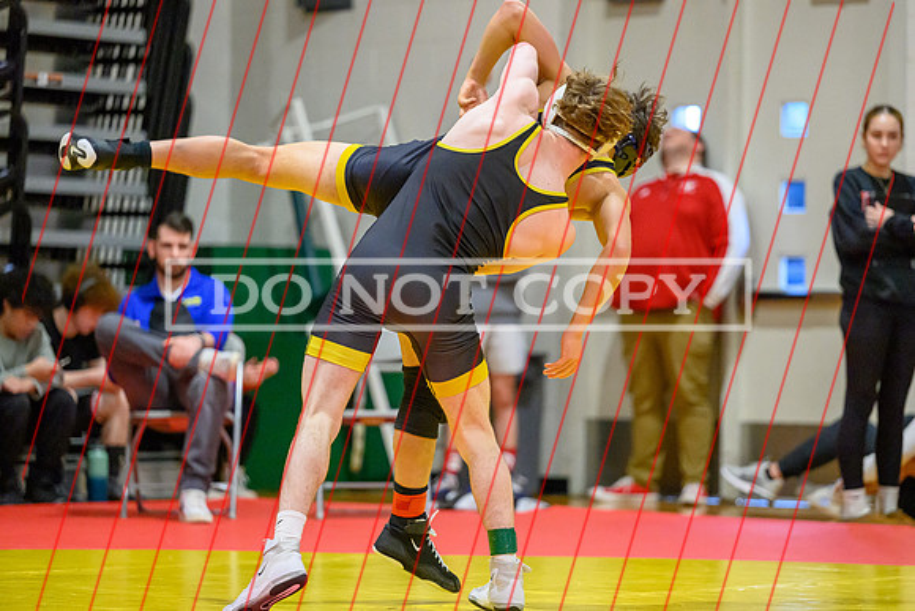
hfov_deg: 13.1
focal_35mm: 156
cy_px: 293
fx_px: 3973
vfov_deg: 8.8
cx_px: 482
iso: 11400
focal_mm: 145
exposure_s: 1/800
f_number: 2.8
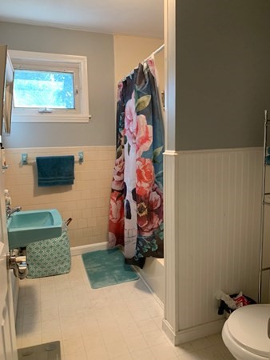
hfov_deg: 53.1
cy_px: 180
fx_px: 270
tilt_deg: -7.4
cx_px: 135
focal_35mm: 26
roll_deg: +0.6
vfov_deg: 67.3
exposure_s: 1/60
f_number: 1.8
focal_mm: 4.25
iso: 200
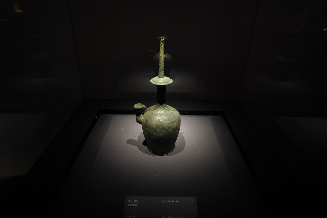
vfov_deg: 53.1
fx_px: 218
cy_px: 109
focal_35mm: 24
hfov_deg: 73.7
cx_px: 164
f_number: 4
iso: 3200
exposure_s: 1/80
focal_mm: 24
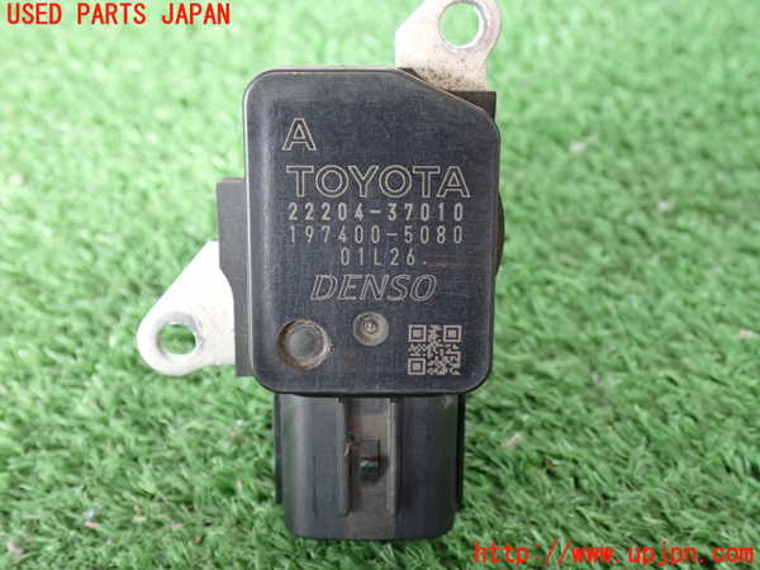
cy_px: 285
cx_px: 380
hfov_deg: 42.9
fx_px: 966
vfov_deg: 32.9
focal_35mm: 44
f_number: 2.9
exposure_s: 1/40
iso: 640
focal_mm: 7.84
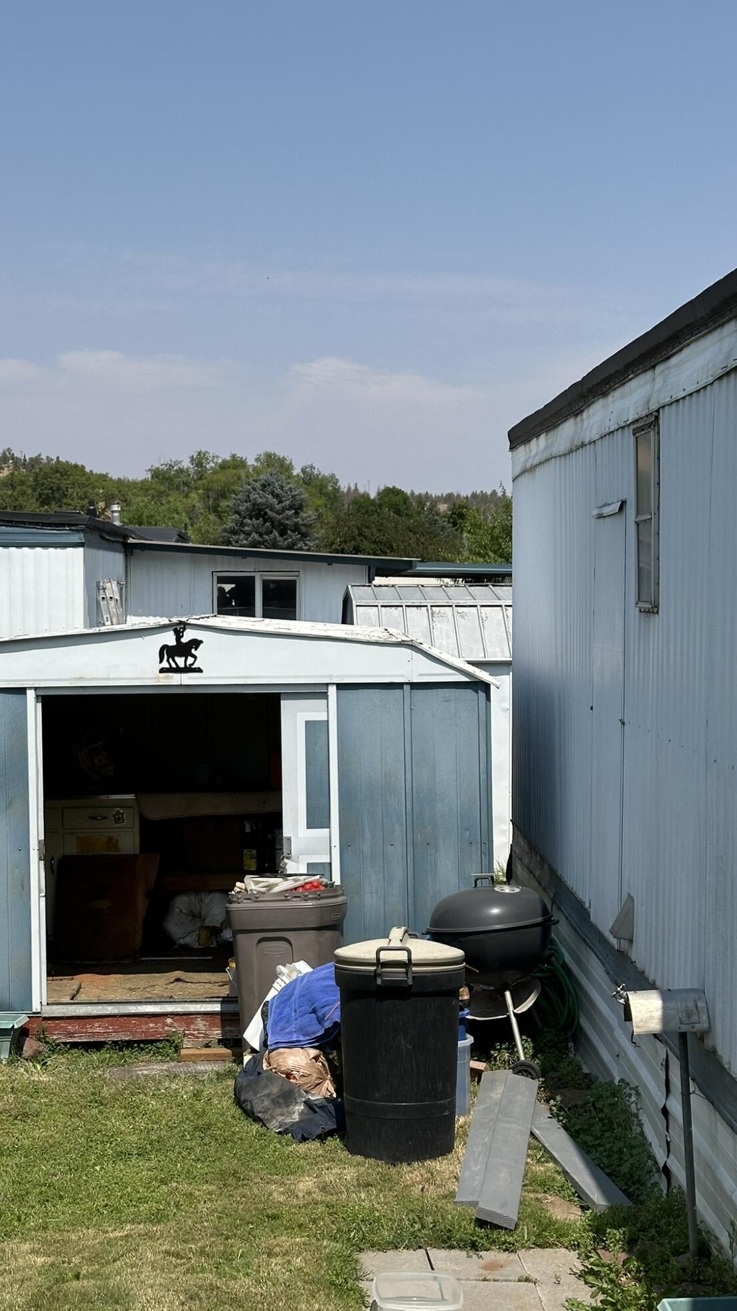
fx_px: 1841
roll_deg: -1.1
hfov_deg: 22.6
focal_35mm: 53
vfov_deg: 39.2
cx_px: 319
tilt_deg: -1.2
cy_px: 655
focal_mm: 6.86
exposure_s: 1/6211
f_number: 1.78
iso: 64
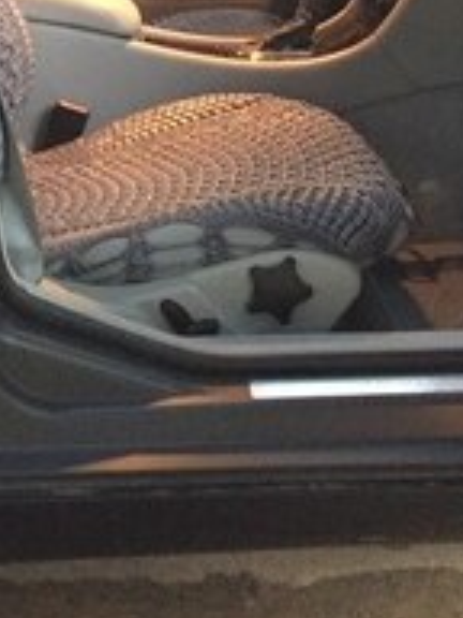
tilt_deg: -5.8
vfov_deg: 23.8
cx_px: 312
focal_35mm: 75
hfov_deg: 19.6
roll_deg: -0.2
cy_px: -109
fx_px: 1338
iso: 640
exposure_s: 1/17
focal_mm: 4.15
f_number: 2.2
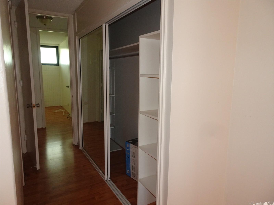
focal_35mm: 24
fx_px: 190
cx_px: 137
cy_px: 102
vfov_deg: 56.8
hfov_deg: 71.6
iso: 400
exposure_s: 1/30
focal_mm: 4.25
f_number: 3.5
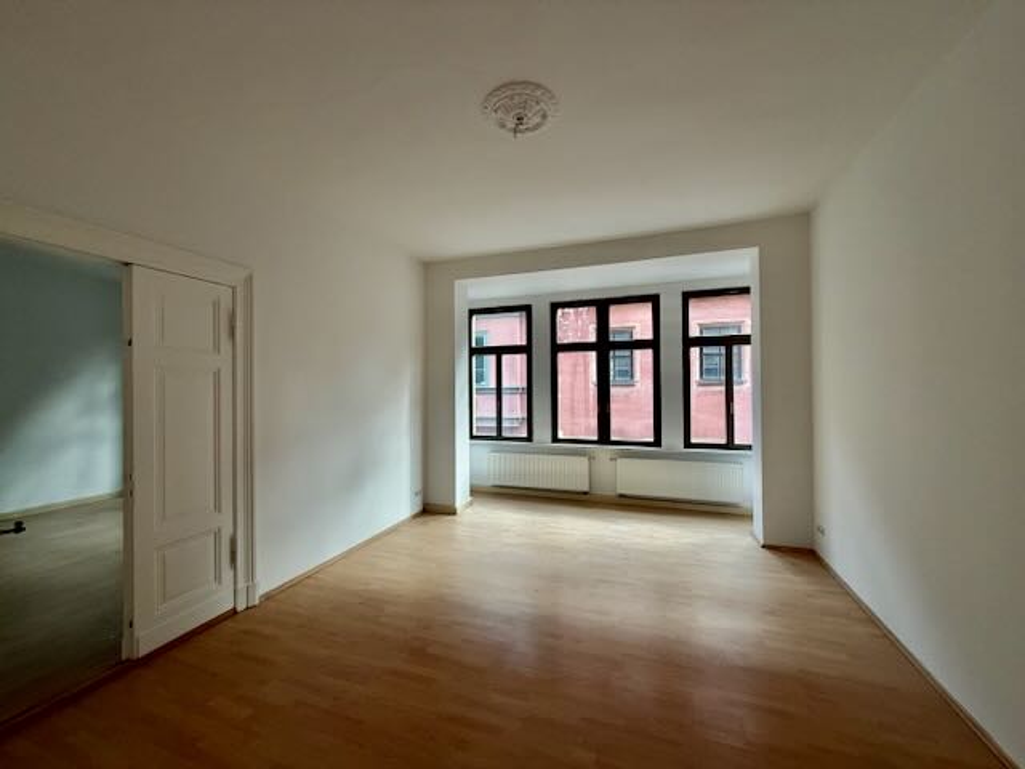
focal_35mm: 14
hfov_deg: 102.1
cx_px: 512
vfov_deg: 85.7
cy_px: 384
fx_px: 415
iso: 160
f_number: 2.2
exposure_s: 1/121
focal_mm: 2.22
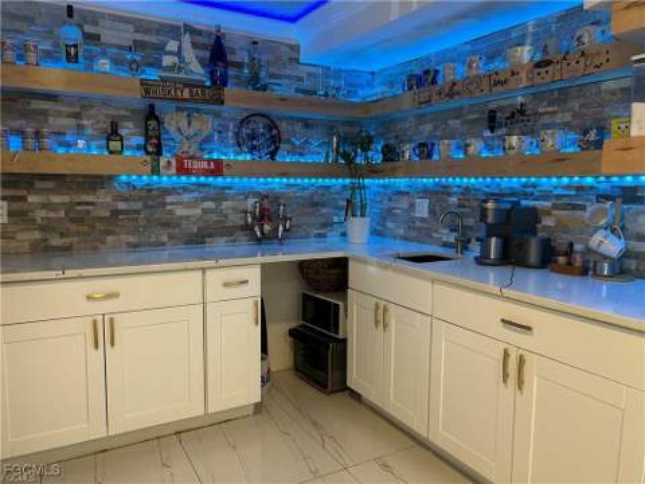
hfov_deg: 67.3
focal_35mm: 26
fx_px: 484
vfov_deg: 53.1
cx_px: 322
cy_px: 242
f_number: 1.5
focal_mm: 5.7
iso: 160
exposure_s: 1/60
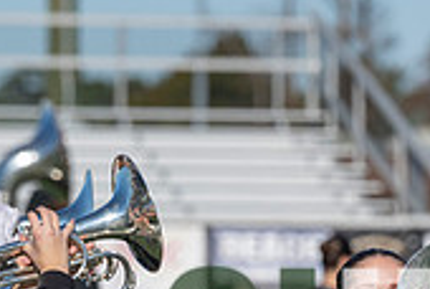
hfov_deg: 3.0
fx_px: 8148
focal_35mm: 681
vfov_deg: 2.0
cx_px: 357
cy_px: 387
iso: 200
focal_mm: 200
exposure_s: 1/2000
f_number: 5
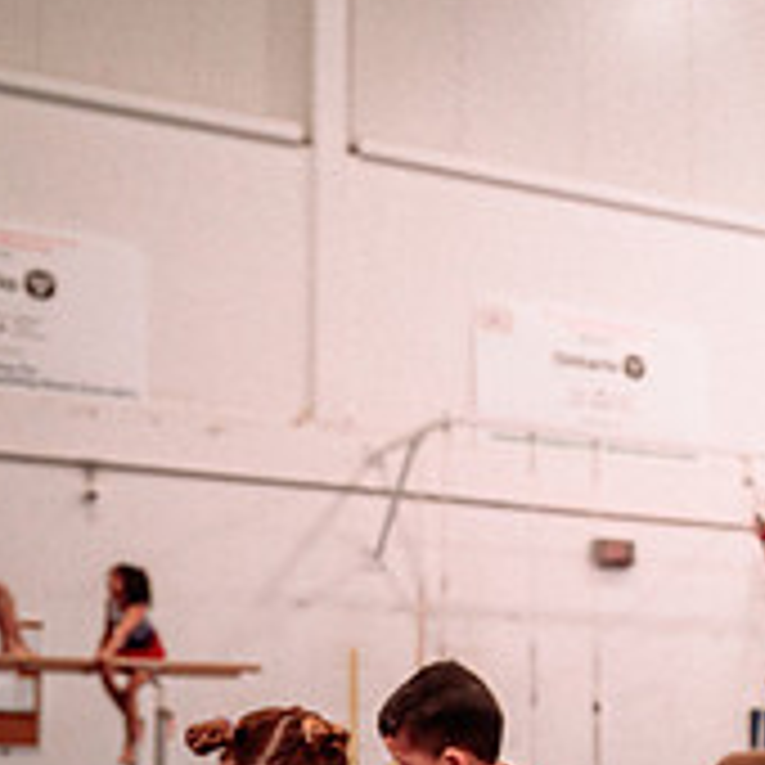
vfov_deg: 21.1
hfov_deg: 20.4
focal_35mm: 80
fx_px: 2000
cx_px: 898
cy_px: 705
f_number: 2.8
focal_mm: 24
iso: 1600
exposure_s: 1/400
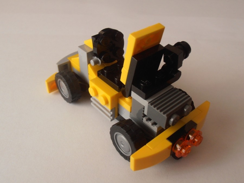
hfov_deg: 50.1
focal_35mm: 37
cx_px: 122
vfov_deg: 38.7
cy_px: 92
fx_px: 261
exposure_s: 1/25
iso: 125
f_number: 3.9
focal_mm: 6.61
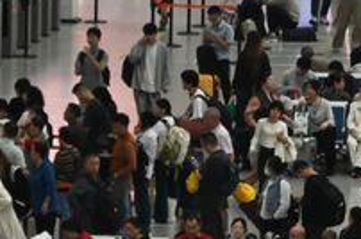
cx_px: 515
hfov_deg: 2.7
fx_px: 7609
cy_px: -67
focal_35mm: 760
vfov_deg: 1.8
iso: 3600
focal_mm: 150
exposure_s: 1/200
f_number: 6.3
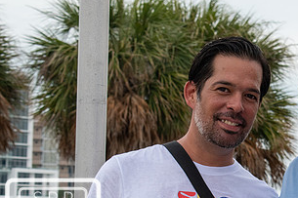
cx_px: 259
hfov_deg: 13.0
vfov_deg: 8.7
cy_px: 185
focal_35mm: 157
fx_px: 1299
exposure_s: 1/250
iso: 400
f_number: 8
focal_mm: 55
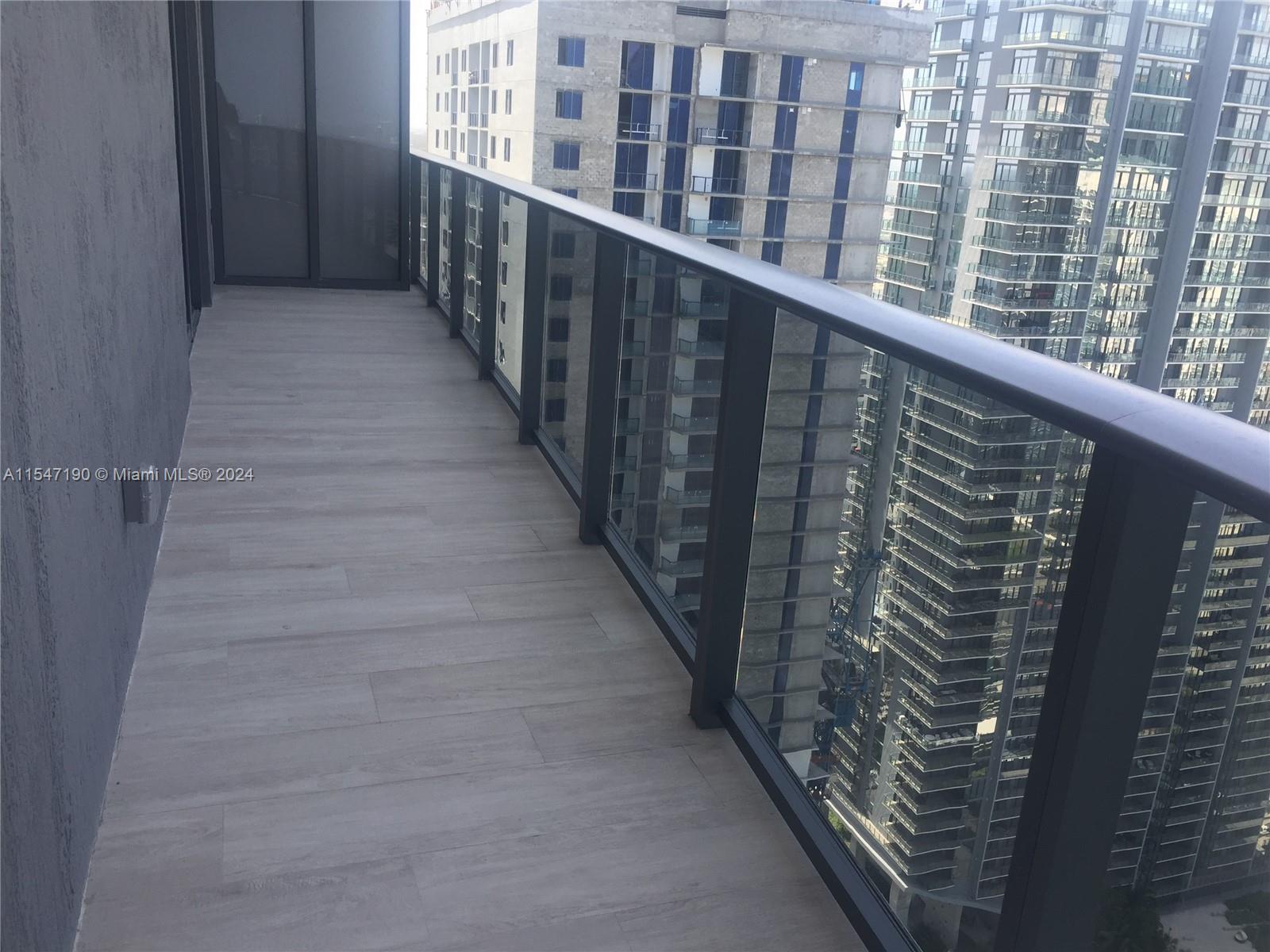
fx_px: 1064
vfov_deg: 48.2
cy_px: 476
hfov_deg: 61.7
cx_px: 635
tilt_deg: -16.4
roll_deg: -3.7
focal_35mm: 29
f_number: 2.2
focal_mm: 4.15
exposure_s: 1/465
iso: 32
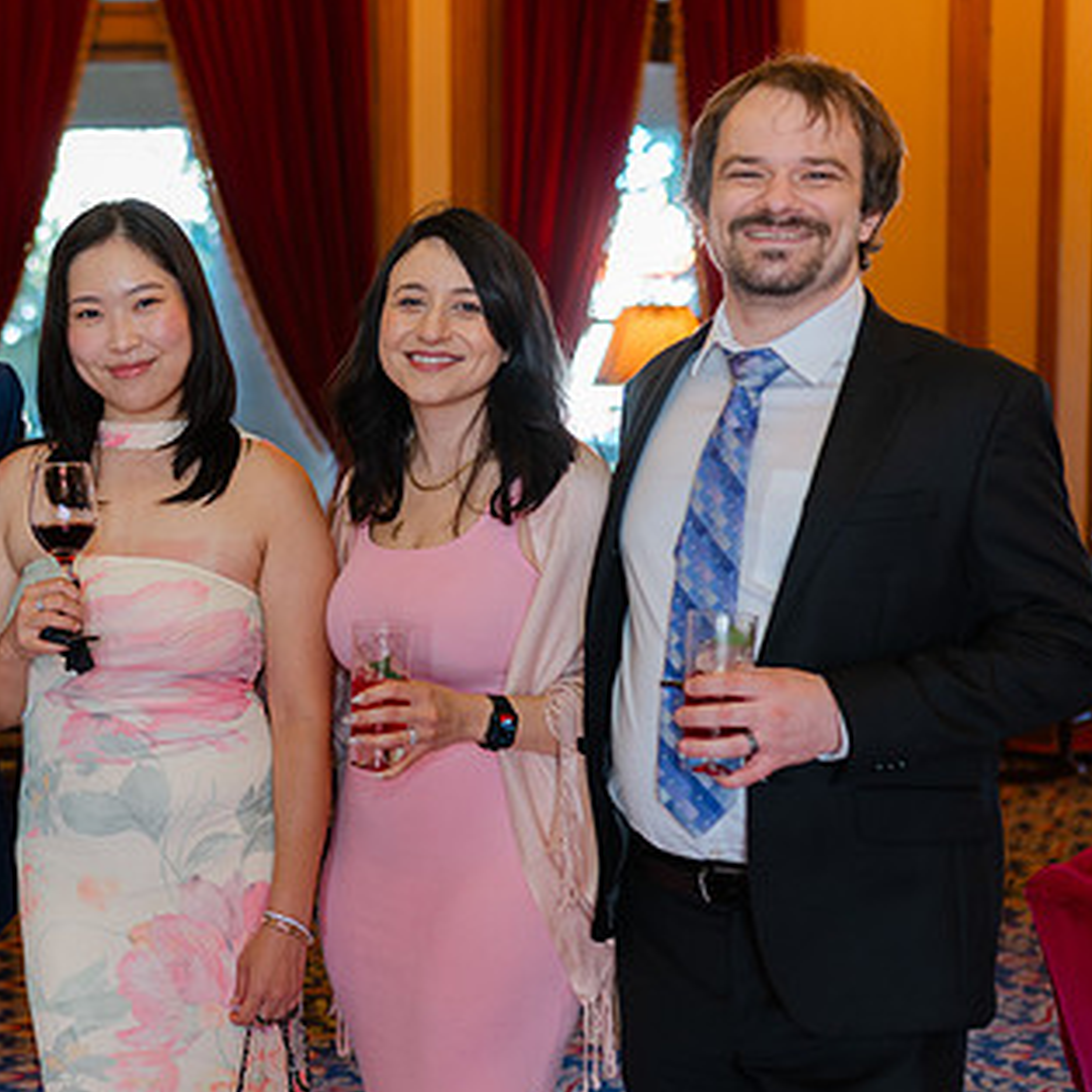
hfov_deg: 28.6
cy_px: 610
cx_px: 139
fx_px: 2070
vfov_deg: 29.5
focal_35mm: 58
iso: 250
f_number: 2
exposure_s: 1/100
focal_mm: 35
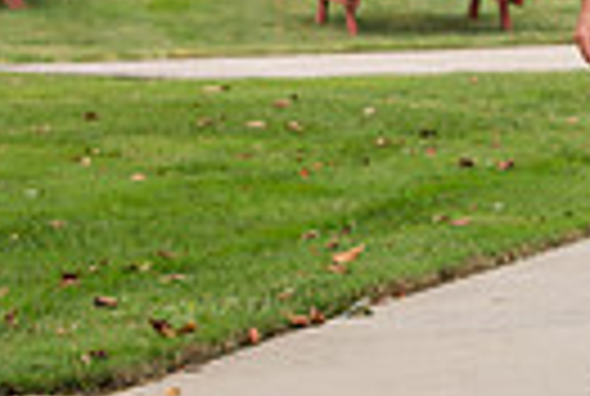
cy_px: -169
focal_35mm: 375
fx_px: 6160
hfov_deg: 5.4
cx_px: 883
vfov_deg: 3.7
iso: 200
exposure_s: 1/320
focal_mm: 85
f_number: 5.6
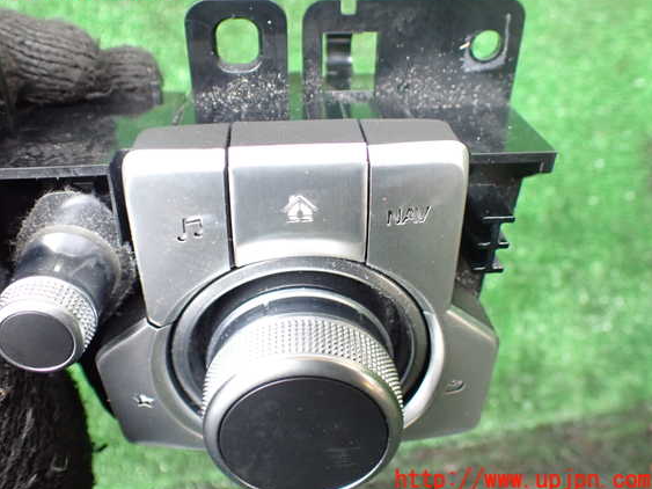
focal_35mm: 32
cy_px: 234
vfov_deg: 44.1
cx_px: 309
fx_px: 603
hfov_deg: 56.8
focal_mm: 5.4
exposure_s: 1/60
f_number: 2.3
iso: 800
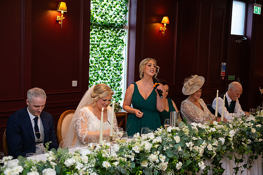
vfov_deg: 24.6
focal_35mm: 55
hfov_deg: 36.2
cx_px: 132
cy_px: 88
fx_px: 402
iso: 800
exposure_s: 1/160
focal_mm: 55
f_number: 3.5
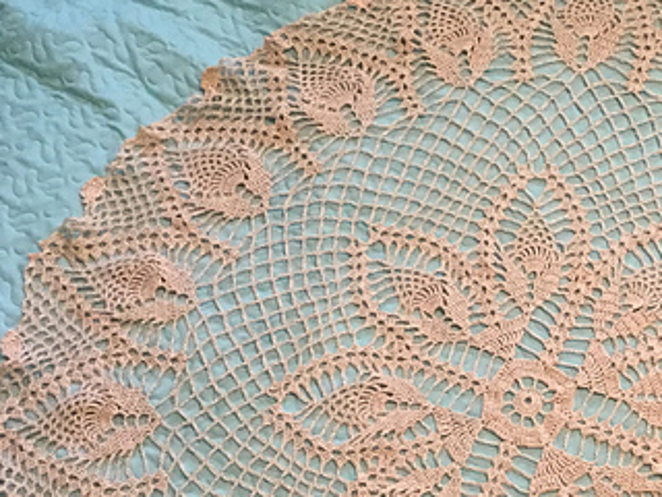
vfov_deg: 23.4
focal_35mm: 62
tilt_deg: -71.6
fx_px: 1186
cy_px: 362
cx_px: 544
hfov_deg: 30.3
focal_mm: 3.3
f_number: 2.4
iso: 160
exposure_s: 1/30
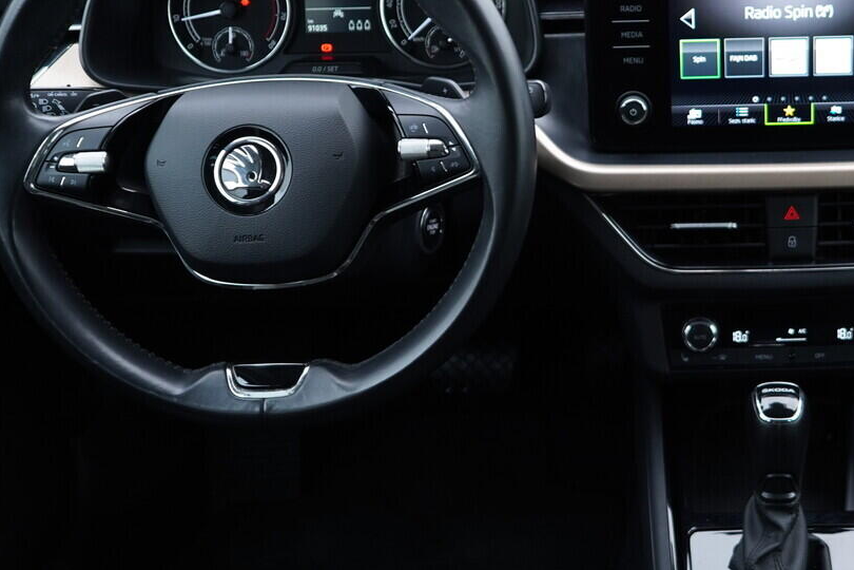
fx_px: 1518
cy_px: 252
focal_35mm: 64
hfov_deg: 30.8
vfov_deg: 21.2
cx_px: 656
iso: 250
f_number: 2.8
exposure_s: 1/40
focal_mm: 24
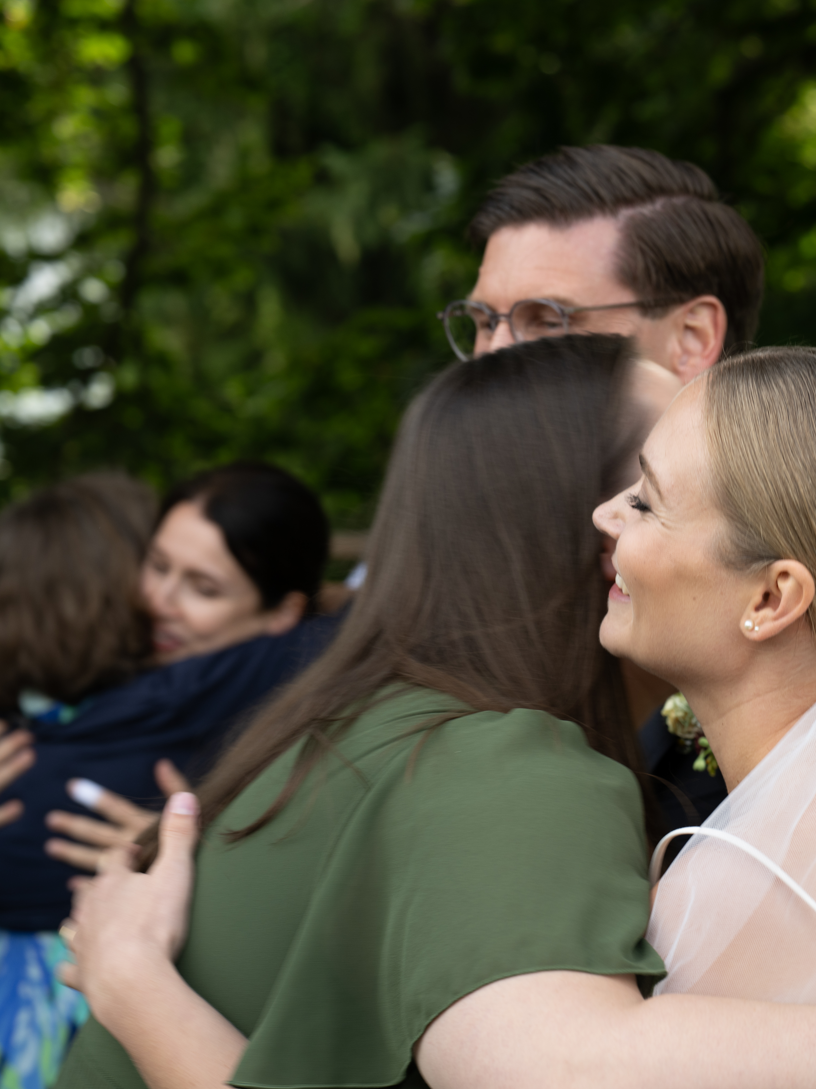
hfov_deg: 12.0
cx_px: 758
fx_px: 3866
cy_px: 544
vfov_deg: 16.0
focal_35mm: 123
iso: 160
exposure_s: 1/125
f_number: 5.6
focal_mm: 85
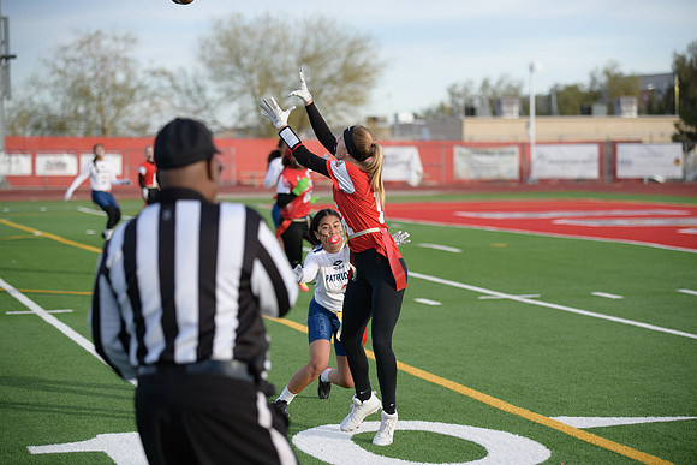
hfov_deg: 20.0
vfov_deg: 13.4
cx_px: 348
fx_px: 1975
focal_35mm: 102
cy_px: 232
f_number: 2.8
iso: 640
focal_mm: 102
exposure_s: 1/4000
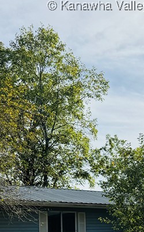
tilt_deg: +1.7
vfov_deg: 29.9
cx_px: 212
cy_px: 219
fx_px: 409
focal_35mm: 65
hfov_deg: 18.0
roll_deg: +2.4
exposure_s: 1/4608
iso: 80
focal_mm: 6.76
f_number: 1.78
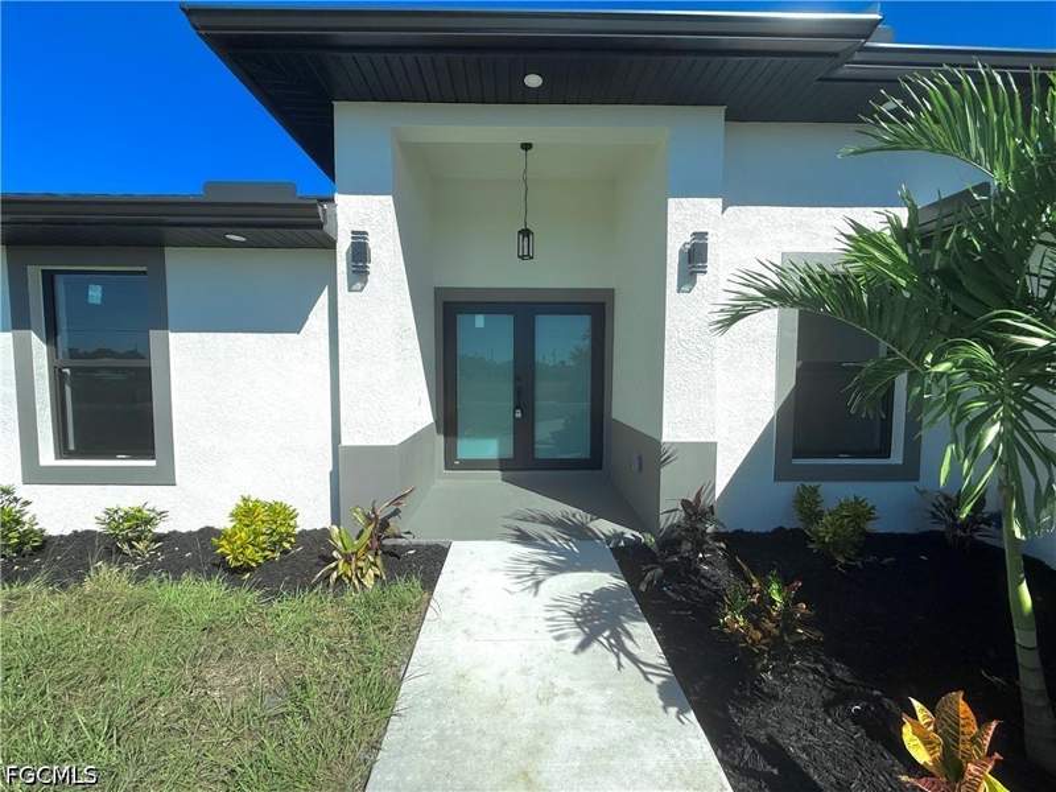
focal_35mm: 14
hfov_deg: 102.1
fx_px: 427
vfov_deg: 85.7
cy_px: 396
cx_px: 528
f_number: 2.2
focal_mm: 2.22
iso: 50
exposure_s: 1/4425
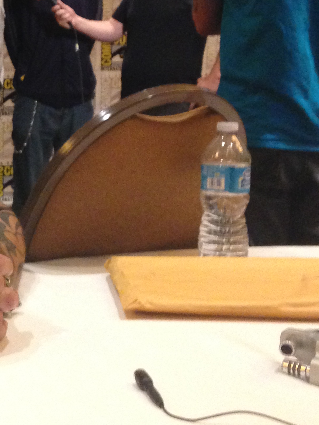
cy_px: 176
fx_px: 1020
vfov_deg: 23.5
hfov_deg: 17.1
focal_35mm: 83
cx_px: -51
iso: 400
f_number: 2.4
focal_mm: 4.12
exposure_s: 1/15
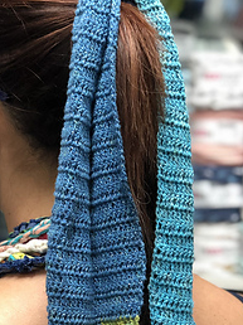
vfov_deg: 15.1
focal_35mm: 129
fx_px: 1209
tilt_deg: -5.0
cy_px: 286
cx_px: 107
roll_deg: -0.5
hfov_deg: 11.5
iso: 100
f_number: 2.4
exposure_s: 1/30
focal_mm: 6
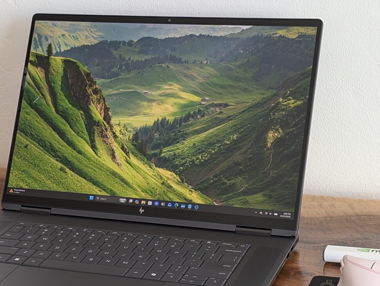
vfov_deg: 17.6
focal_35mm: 84
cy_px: 179
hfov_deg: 23.2
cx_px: 149
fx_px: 923
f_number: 1.68
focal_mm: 6.9
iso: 22
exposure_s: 1/25.7
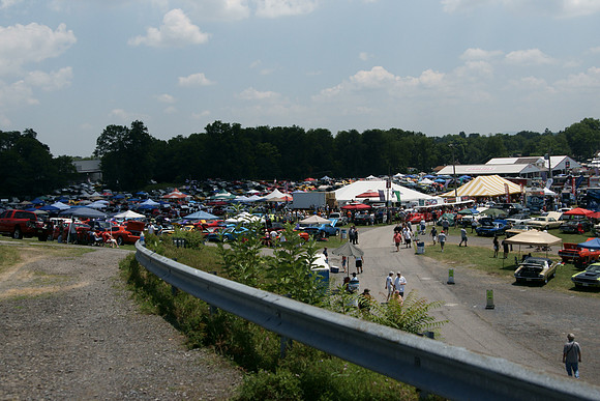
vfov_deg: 31.9
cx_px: 300
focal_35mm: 42
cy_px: 200
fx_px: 700
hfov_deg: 46.4
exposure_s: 1/8000
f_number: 4
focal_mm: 28
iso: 400
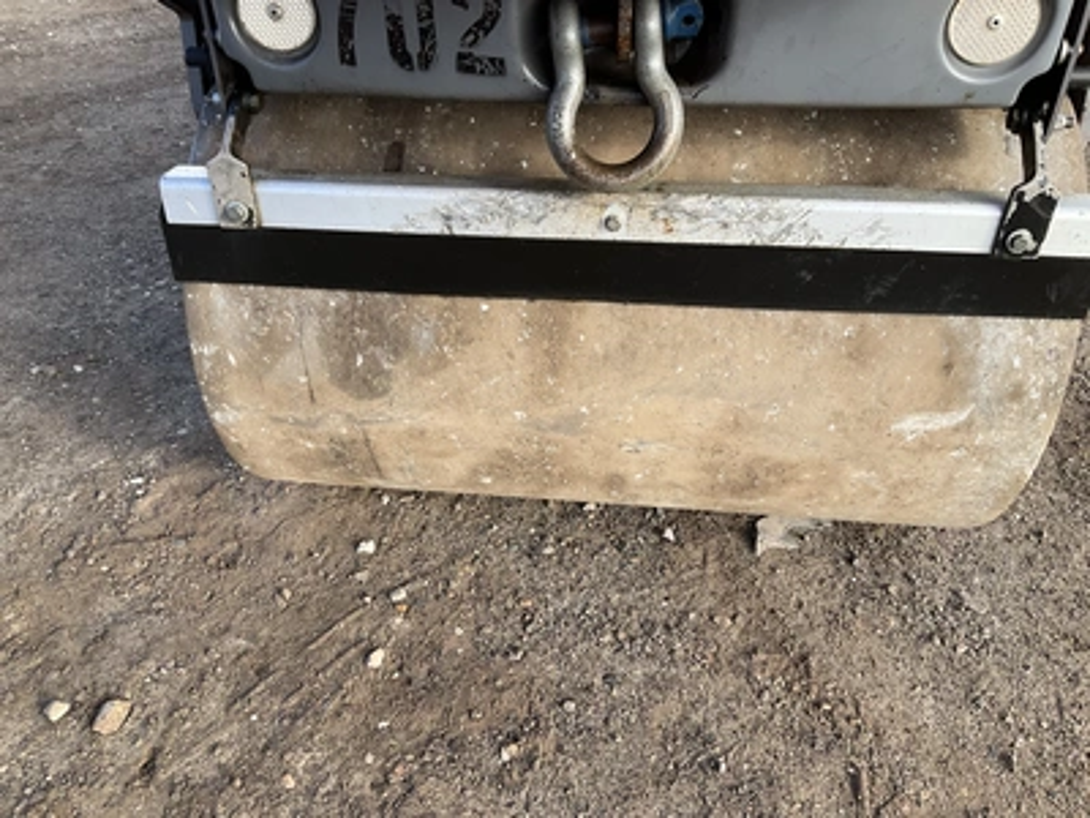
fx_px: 913
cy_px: 409
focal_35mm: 29
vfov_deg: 48.2
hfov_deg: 61.7
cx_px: 545
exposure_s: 1/370
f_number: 1.8
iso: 25
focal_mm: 3
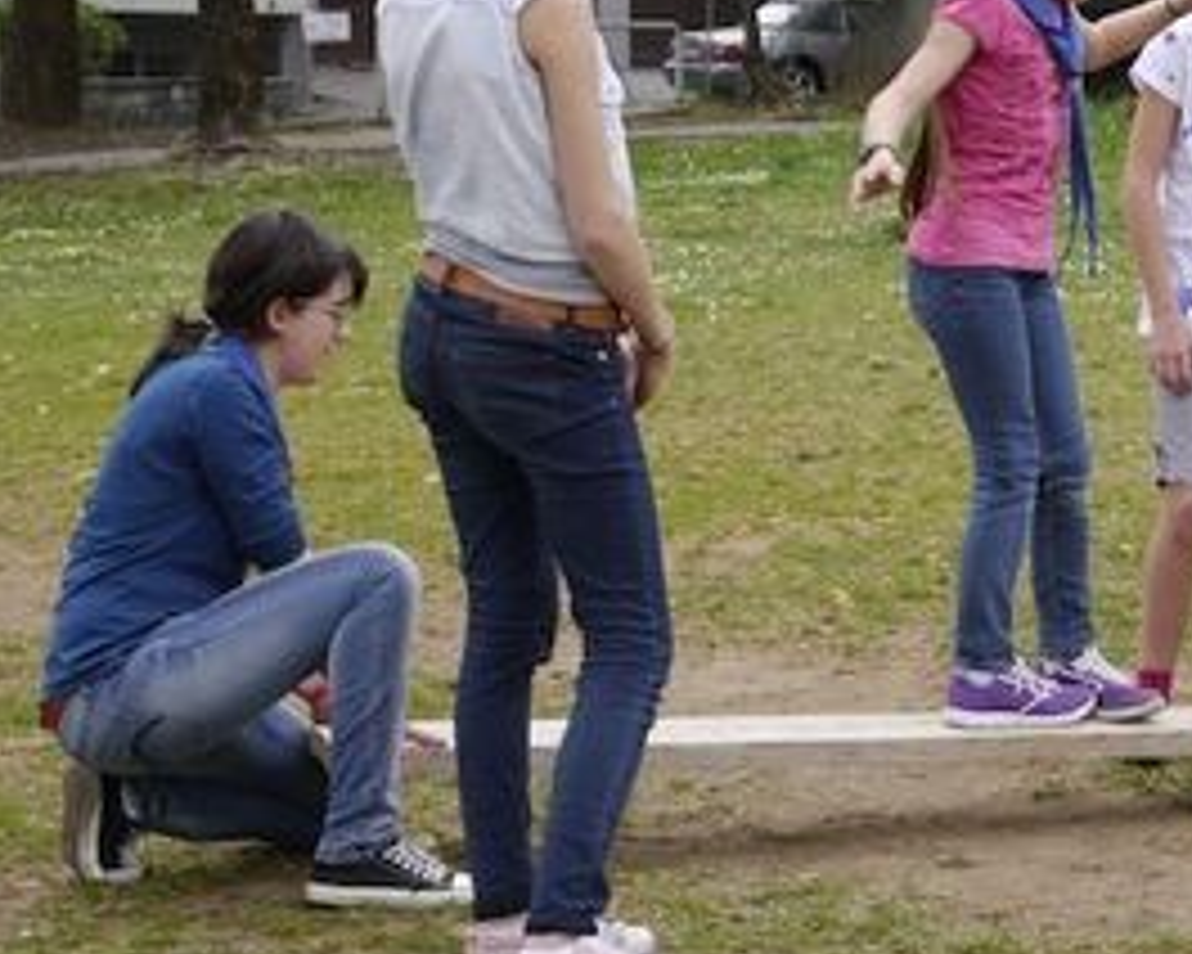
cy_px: 616
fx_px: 4833
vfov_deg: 11.3
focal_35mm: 137
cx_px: 1161
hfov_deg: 13.9
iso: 160
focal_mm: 31
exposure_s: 1/160
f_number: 6.3
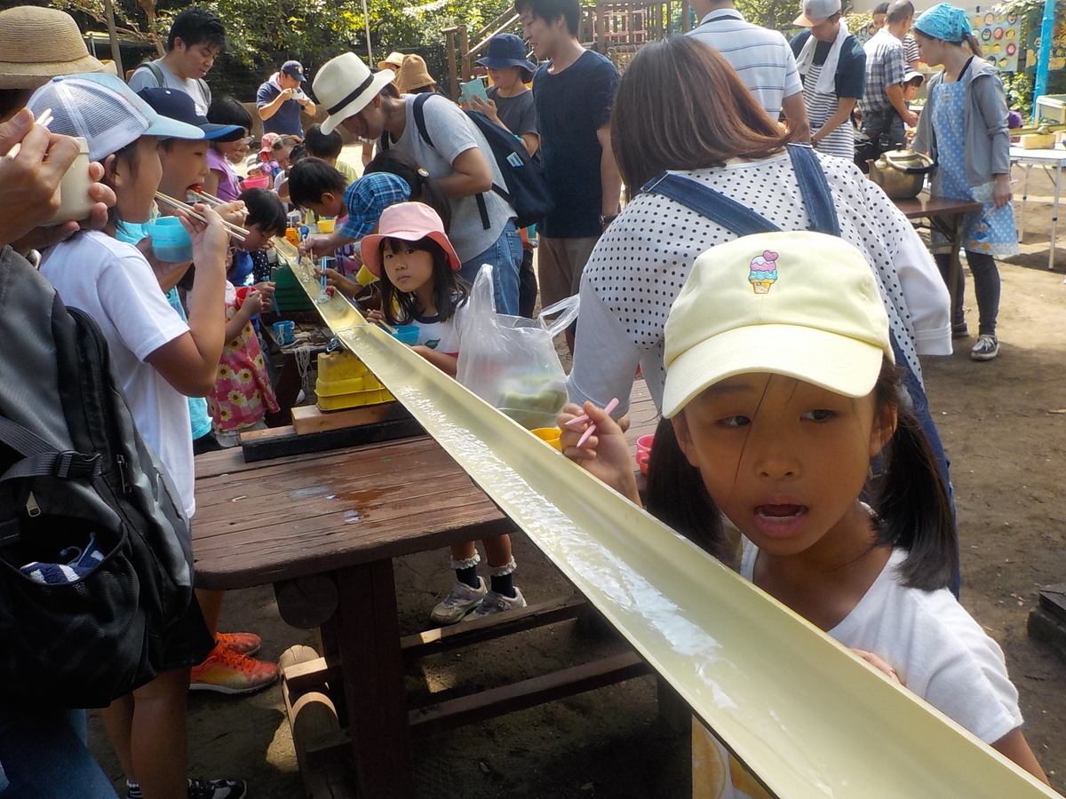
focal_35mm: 30
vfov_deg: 46.8
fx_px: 924
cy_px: 400
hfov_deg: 60.0
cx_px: 533
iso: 125
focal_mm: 4.1
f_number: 3.3
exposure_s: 1/160
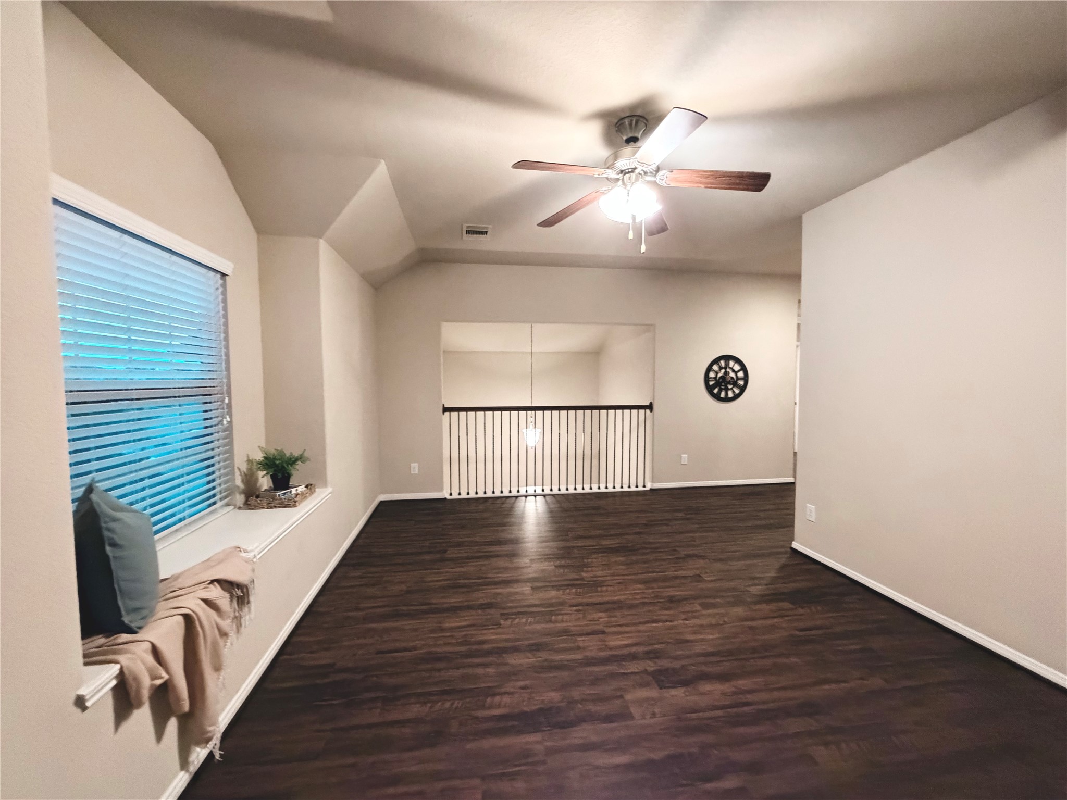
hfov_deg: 102.1
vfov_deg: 85.7
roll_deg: -0.3
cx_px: 534
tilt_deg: -3.1
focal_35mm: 14
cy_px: 400
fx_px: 432
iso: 800
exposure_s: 1/60
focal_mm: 2.22
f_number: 2.2
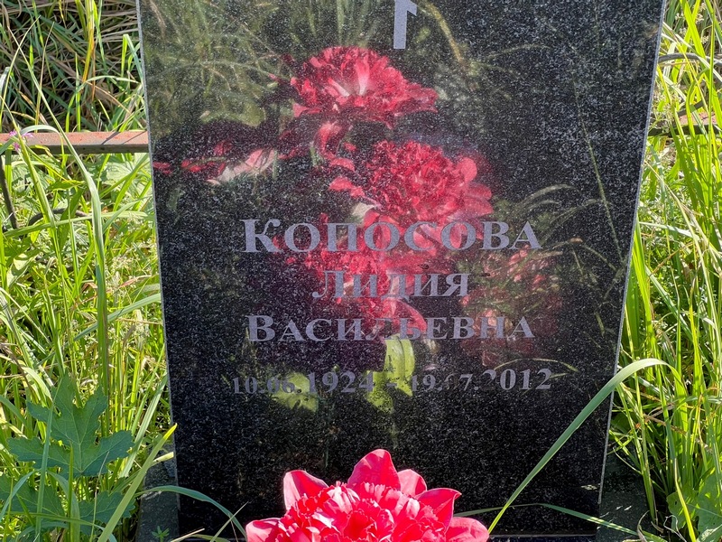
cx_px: 361
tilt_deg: -39.3
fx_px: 1606
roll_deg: +0.6
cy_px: 271
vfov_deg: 19.1
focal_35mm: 77
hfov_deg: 25.3
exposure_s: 1/99
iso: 40
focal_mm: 9
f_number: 2.8
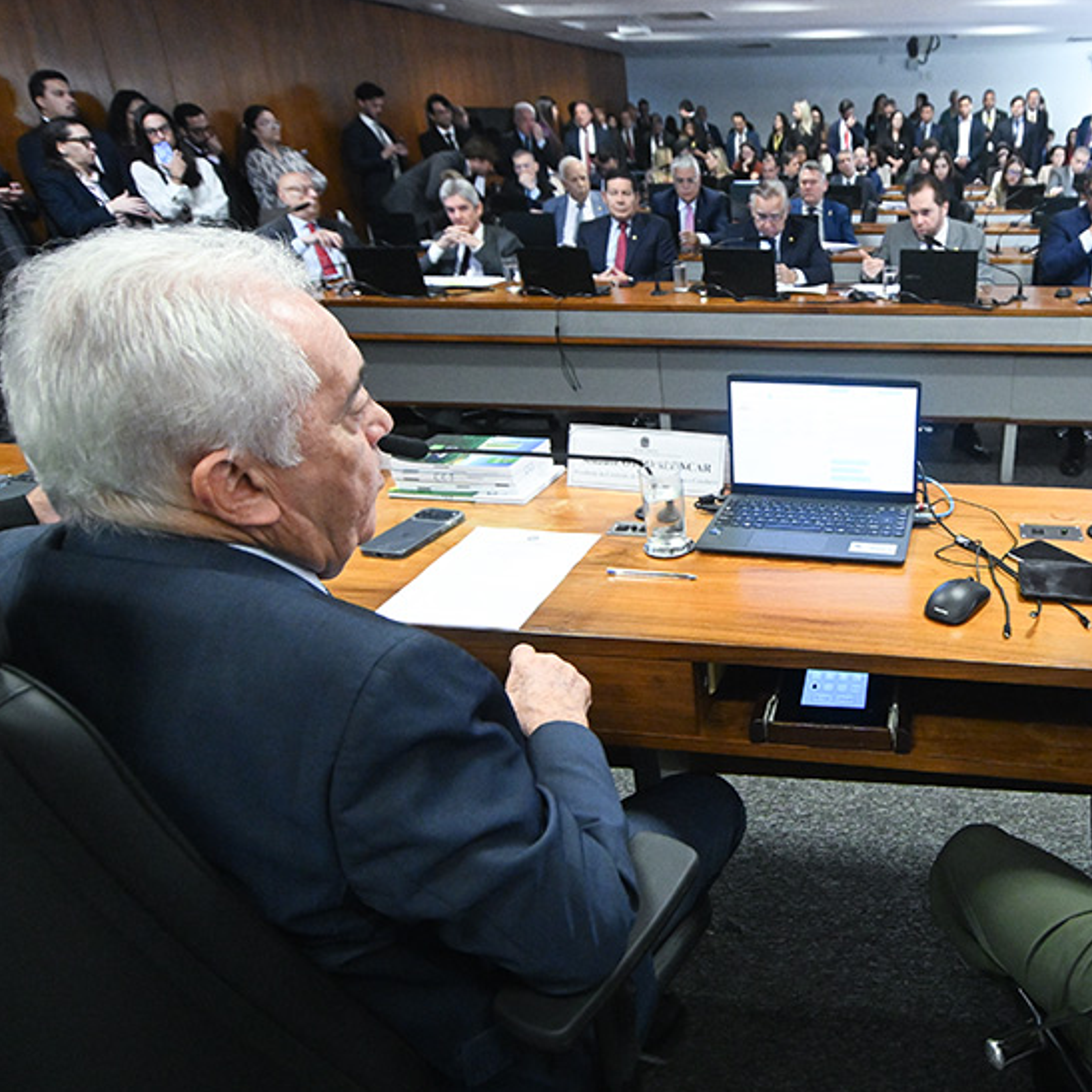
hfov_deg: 61.0
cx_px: 834
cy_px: 553
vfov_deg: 65.0
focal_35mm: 24
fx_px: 857
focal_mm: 12
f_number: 4.5
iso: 4000
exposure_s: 1/200
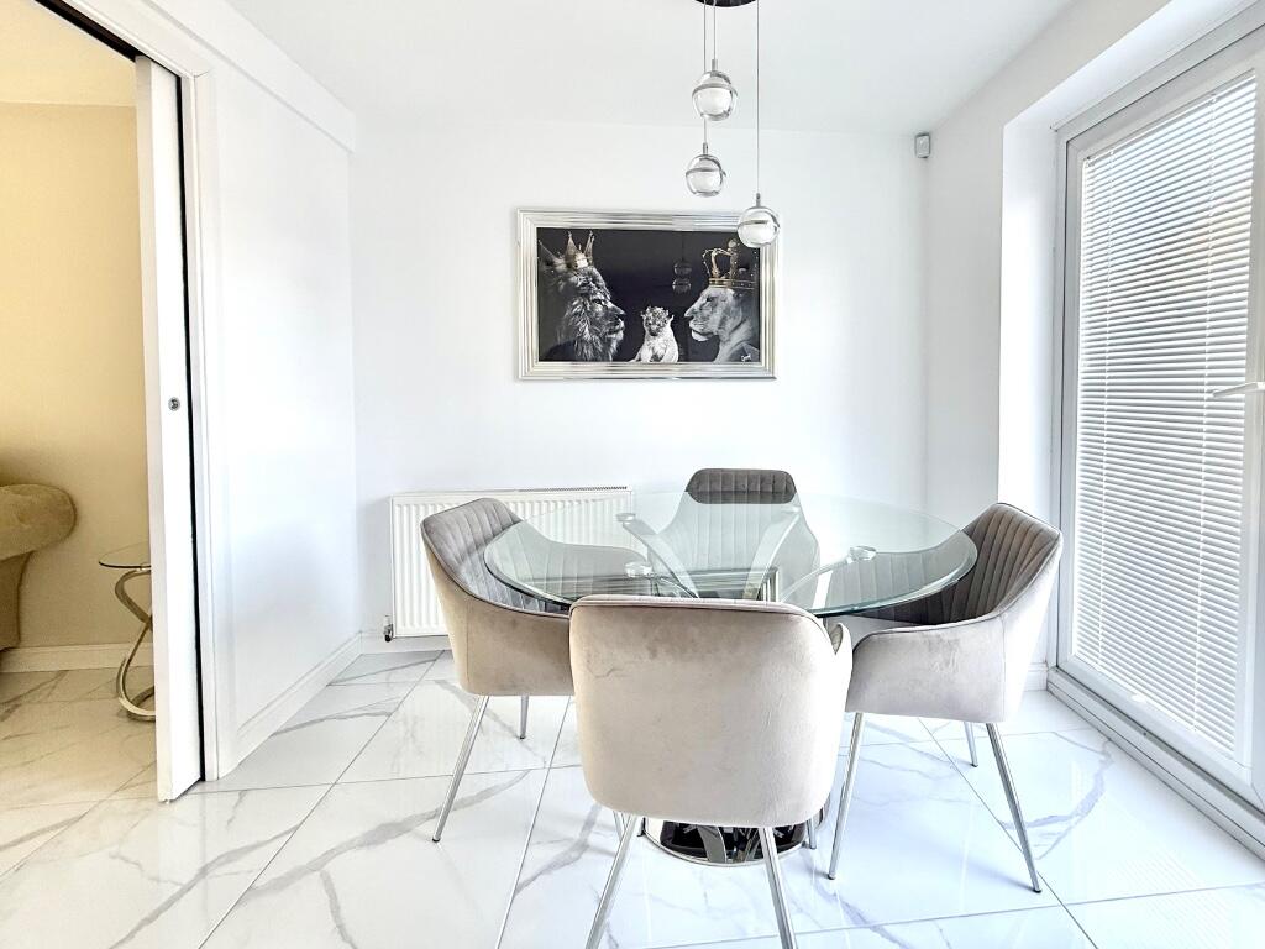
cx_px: 632
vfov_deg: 85.7
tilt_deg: -1.3
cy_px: 474
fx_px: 512
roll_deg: +0.0
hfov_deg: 102.1
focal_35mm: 14
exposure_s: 1/99
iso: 80
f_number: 2.2
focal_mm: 2.22
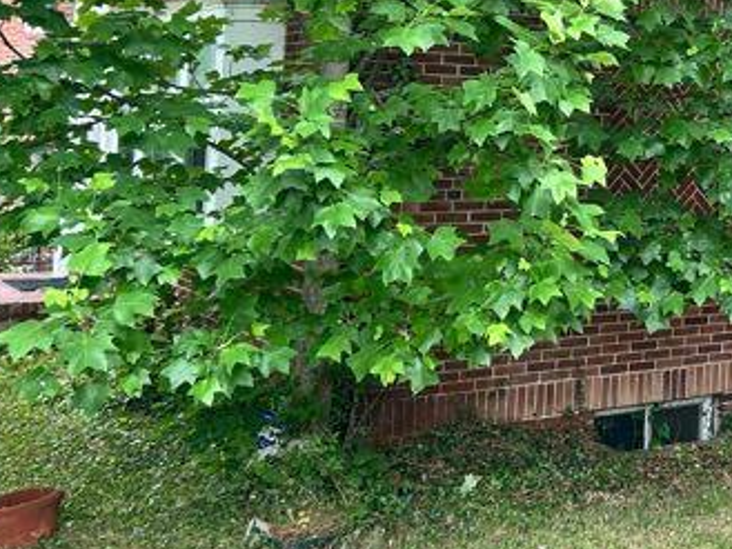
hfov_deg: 27.1
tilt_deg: +3.6
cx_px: 790
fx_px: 1396
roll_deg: -1.2
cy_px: 32
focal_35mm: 66
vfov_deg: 21.7
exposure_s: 1/357
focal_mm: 5.7
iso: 50
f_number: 1.5
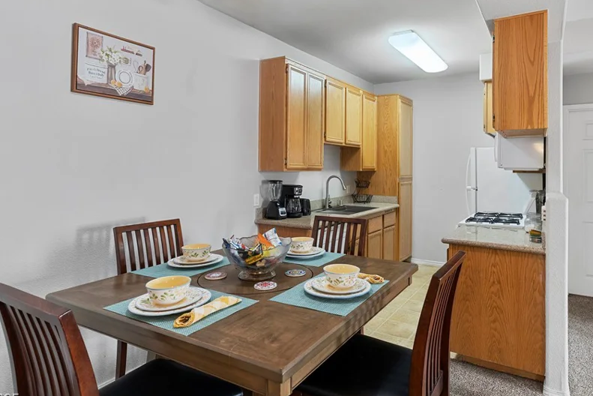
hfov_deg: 78.2
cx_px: 336
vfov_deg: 56.8
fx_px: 363
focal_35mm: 22
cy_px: 158
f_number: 8
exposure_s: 1/4
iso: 500
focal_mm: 17
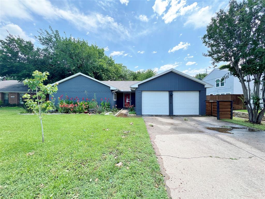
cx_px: 132
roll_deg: -0.5
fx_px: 100
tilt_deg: -0.1
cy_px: 100
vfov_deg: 89.9
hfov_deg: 106.2
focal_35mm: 13
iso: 32
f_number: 1.8
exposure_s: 1/402
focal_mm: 1.57
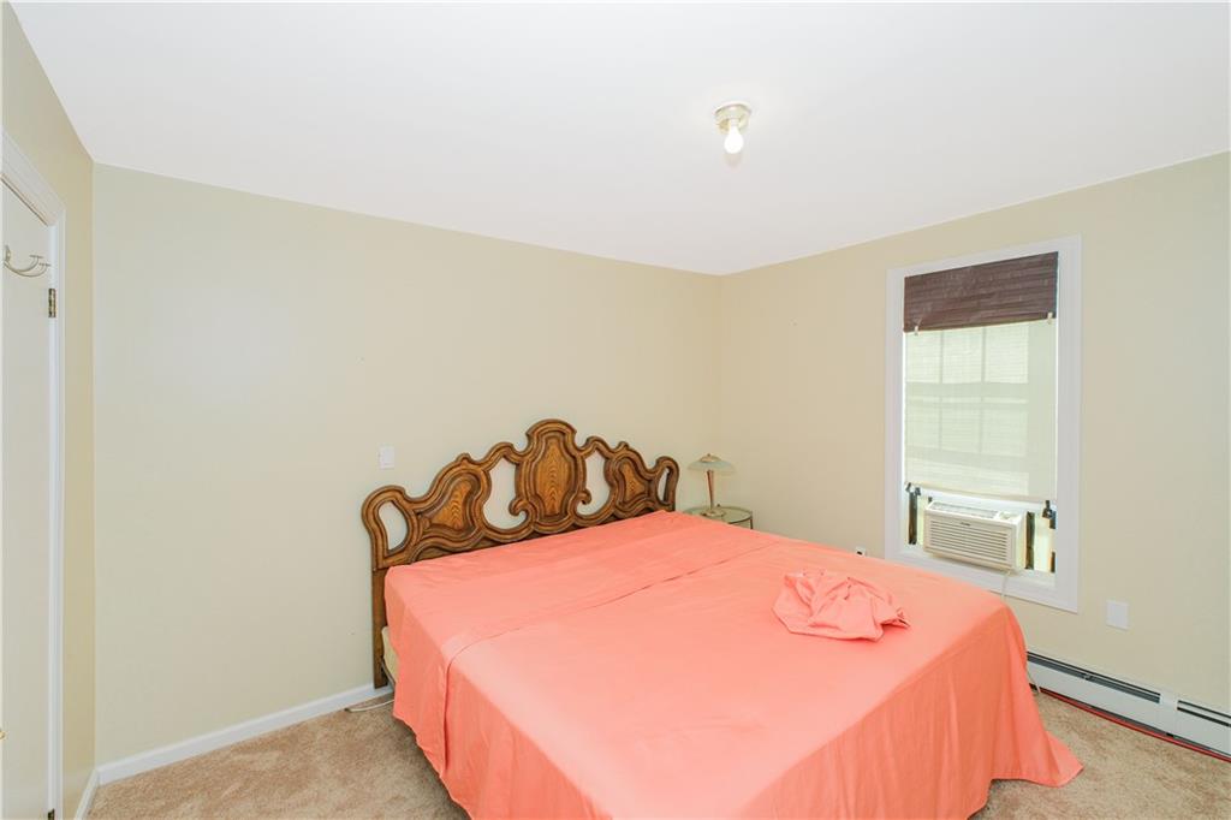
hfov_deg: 100.4
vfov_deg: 77.3
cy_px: 410
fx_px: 513
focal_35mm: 15
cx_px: 616
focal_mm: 10
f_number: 8
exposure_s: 1/60
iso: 500
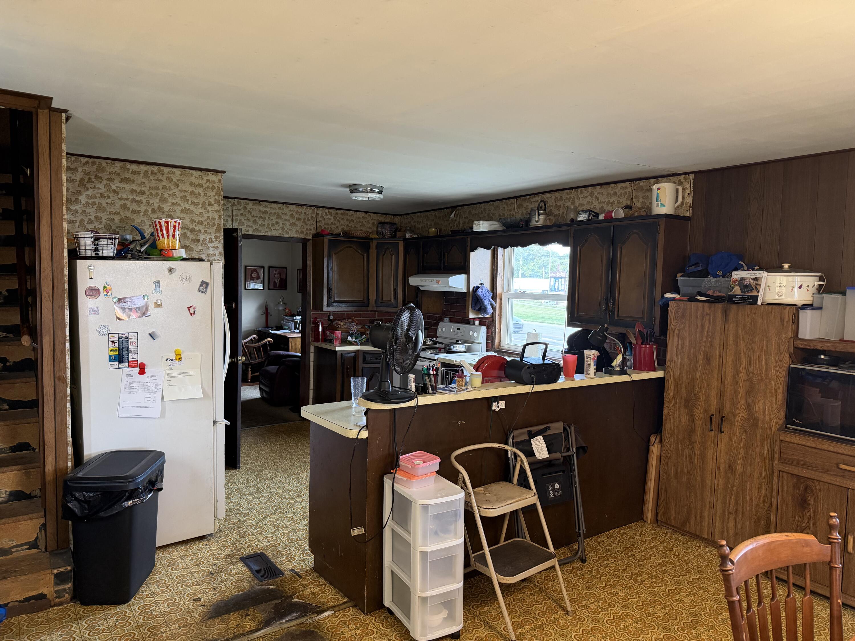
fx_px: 593
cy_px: 320
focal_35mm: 24
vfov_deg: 56.8
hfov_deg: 71.6
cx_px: 428
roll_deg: -0.9
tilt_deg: -3.5
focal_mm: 6.76
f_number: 1.78
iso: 400
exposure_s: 1/120
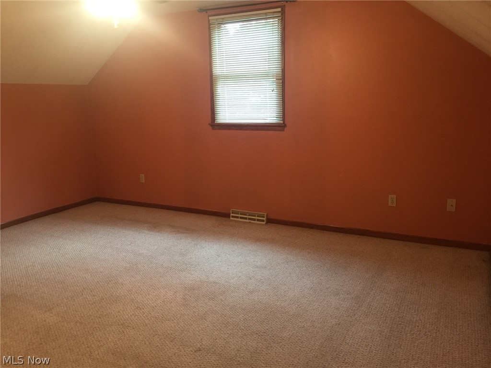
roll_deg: +1.1
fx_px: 411
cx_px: 246
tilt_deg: -11.7
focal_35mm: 29
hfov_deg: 61.7
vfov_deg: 48.2
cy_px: 184
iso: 80
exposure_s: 1/15
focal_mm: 4.15
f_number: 2.2
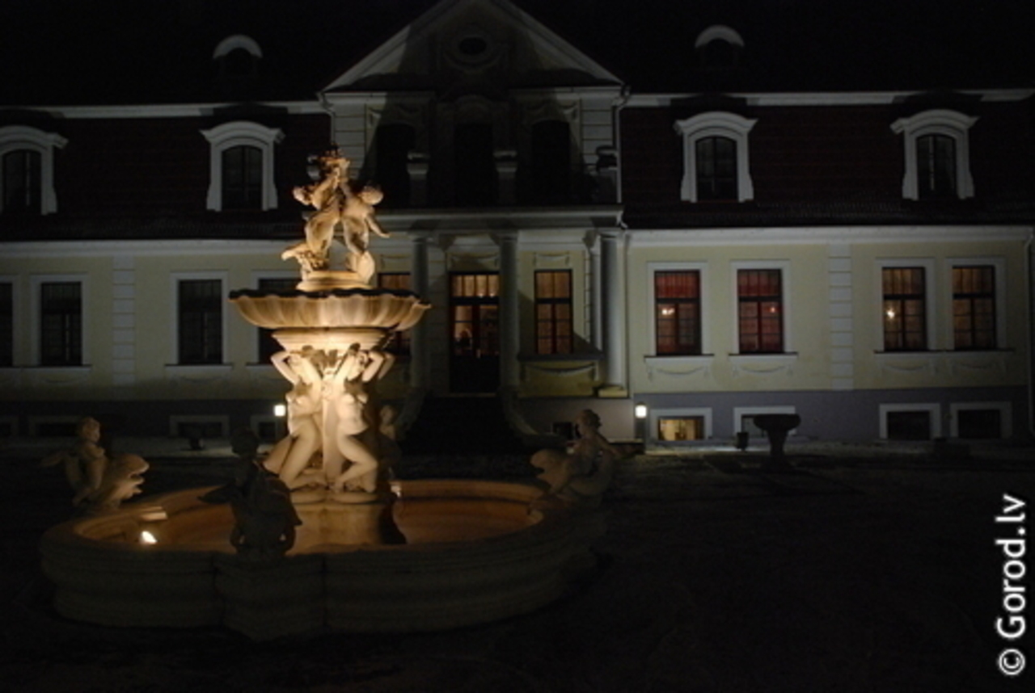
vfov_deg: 43.8
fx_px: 864
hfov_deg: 61.8
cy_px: 346
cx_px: 518
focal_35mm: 30
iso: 1250
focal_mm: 20
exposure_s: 1/45
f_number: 3.5
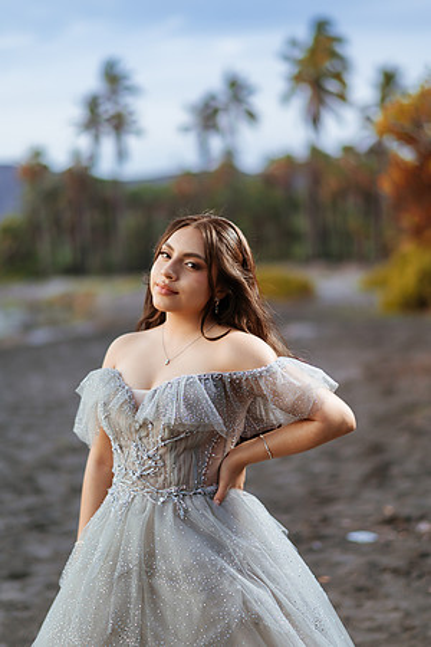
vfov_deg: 34.5
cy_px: 324
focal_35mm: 58
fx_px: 1042
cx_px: 216
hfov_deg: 23.4
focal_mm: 58
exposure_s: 1/1250
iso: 100
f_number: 1.4
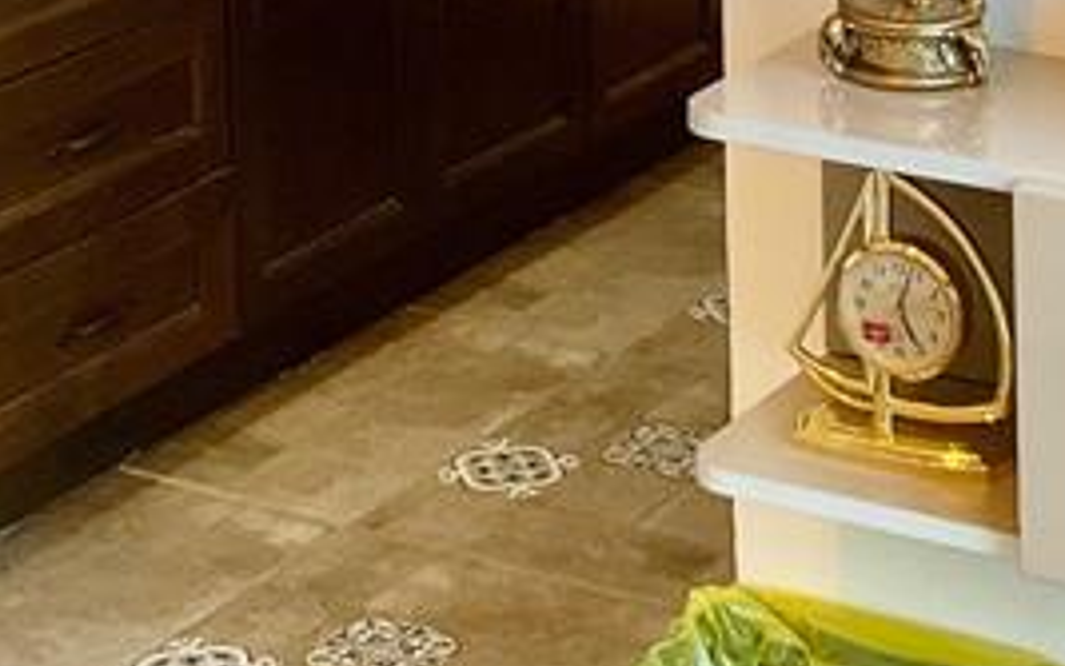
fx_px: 3426
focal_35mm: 118
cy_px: -674
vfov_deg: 10.2
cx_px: 503
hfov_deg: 17.7
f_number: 1.8
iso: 64
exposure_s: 1/60
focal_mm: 3
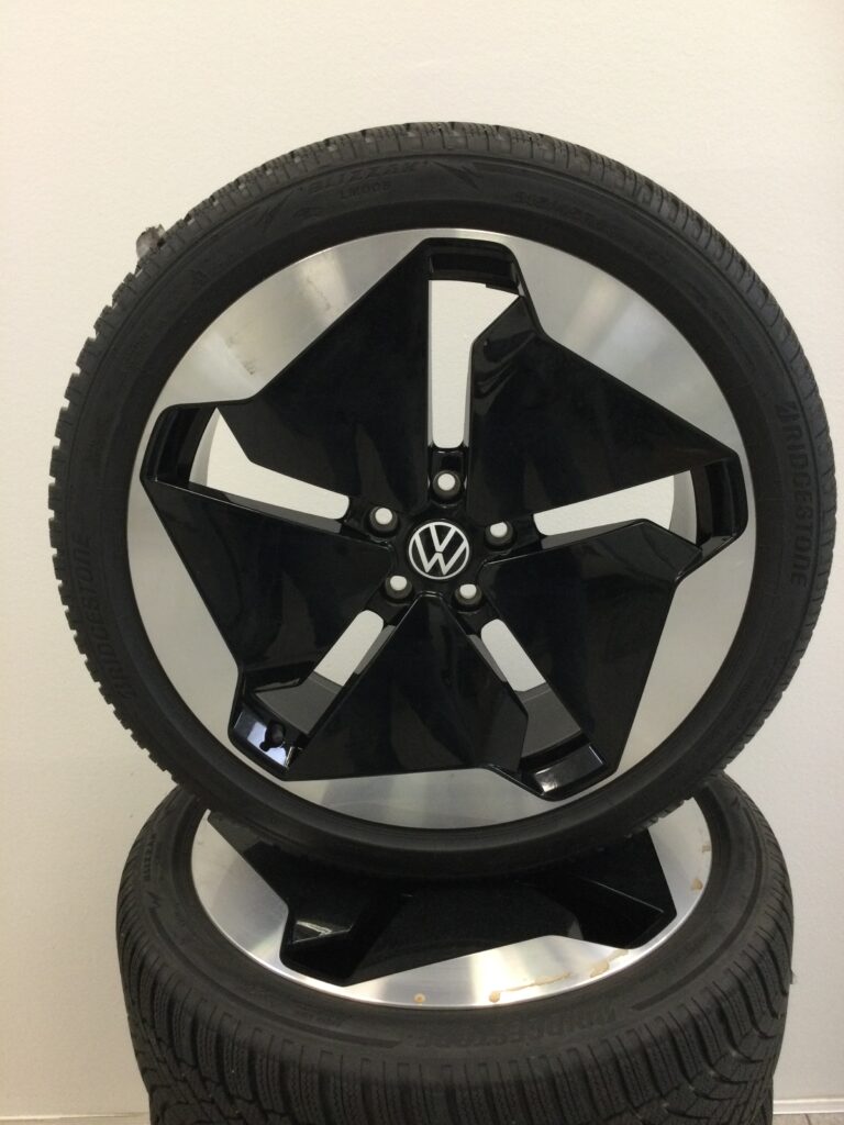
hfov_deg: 45.4
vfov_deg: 58.4
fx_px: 1008
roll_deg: +4.2
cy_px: 562
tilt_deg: -17.7
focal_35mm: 31
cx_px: 422
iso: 125
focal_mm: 3.3
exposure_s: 1/33
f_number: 2.4
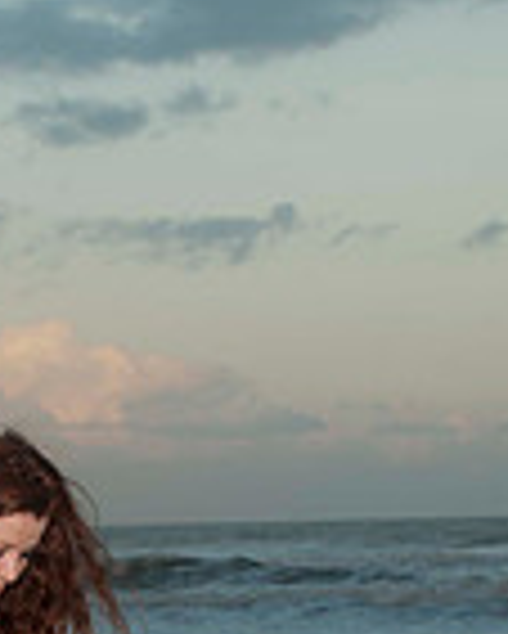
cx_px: 65
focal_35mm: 171
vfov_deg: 11.1
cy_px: 773
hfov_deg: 9.0
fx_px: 3210
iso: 100
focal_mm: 38
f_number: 5.6
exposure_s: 1/80
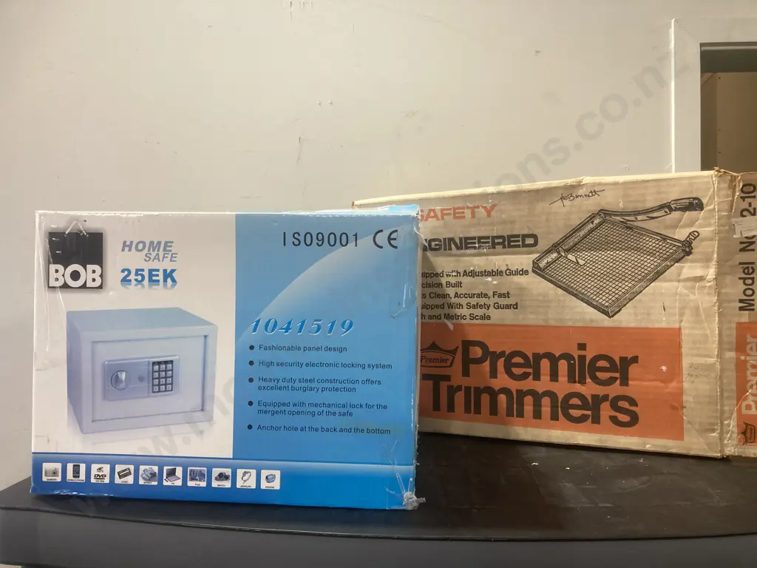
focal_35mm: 28
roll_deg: -1.5
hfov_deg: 63.4
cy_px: 284
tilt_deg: +3.5
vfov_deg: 49.7
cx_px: 378
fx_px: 612
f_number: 1.8
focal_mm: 3.99
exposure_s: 1/50
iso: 100
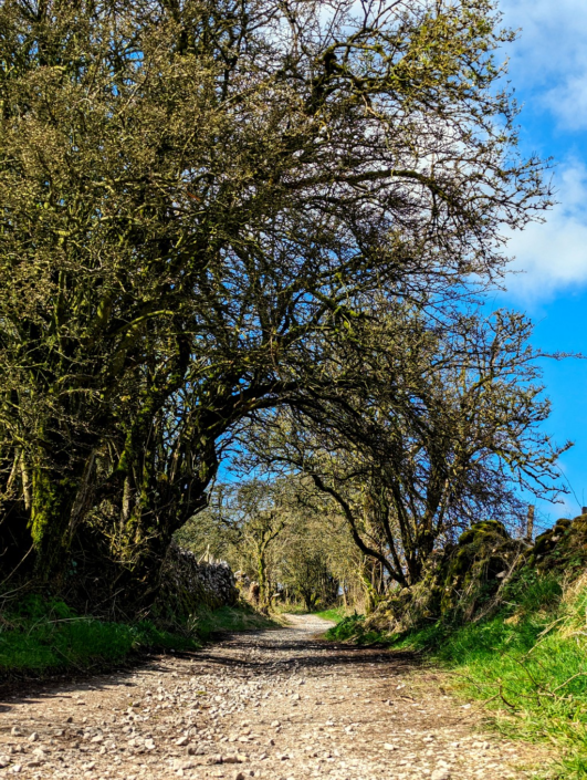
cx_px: 294
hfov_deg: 30.3
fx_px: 1082
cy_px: 390
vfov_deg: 39.6
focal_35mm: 48
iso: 46
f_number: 1.9
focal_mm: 6.8
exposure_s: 1/1406
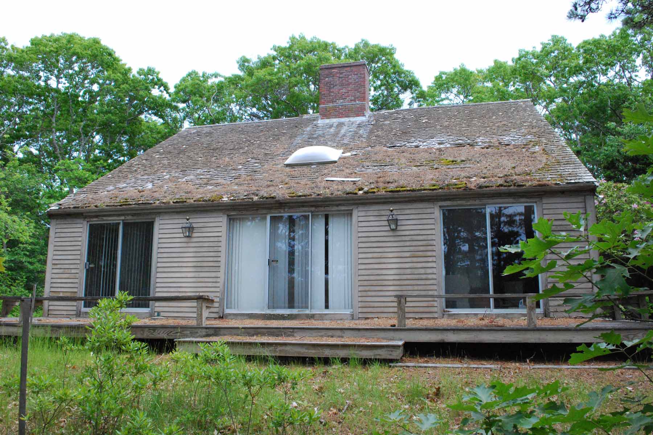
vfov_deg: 47.9
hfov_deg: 67.4
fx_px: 490
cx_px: 326
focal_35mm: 27
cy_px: 218
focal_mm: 18
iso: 1600
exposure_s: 1/500
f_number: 11
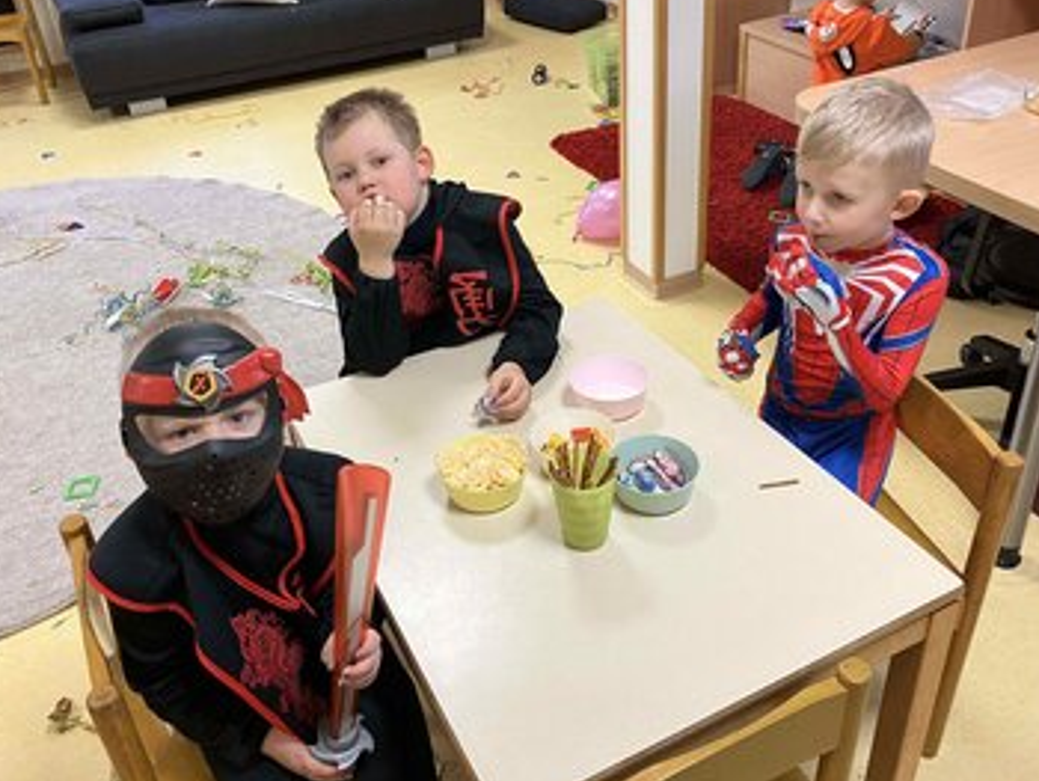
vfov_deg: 44.1
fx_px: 961
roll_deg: +5.2
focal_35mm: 32
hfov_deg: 56.8
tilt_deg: -31.1
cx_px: 525
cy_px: 350
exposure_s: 1/50
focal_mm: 3.99
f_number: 1.8
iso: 80
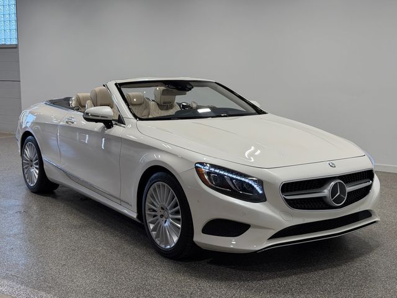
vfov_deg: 30.3
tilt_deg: -8.1
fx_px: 550
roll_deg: +1.2
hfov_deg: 39.7
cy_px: 149
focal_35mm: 48
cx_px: 198
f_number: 1.78
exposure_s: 1/503
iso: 64
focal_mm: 6.76
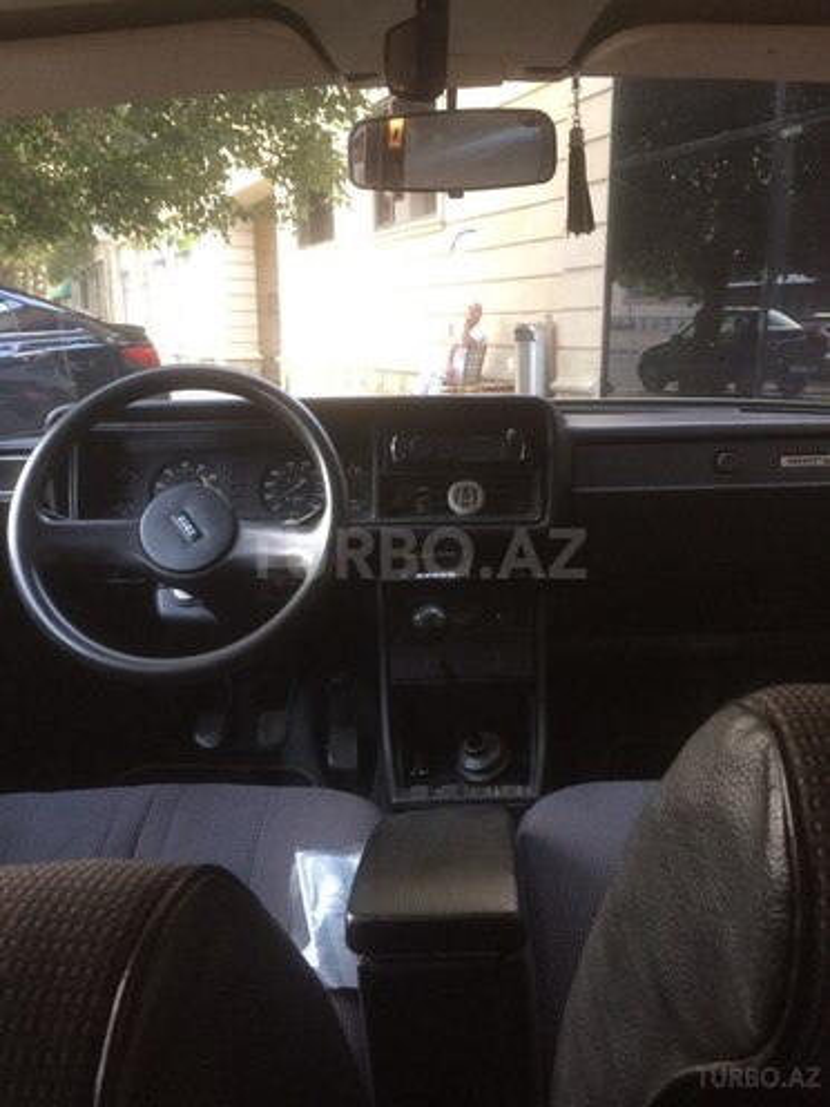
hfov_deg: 48.2
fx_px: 927
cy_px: 554
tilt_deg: -14.6
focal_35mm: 29
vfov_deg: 61.7
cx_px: 415
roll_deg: -1.6
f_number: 2.2
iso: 160
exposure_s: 1/33
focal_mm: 4.15
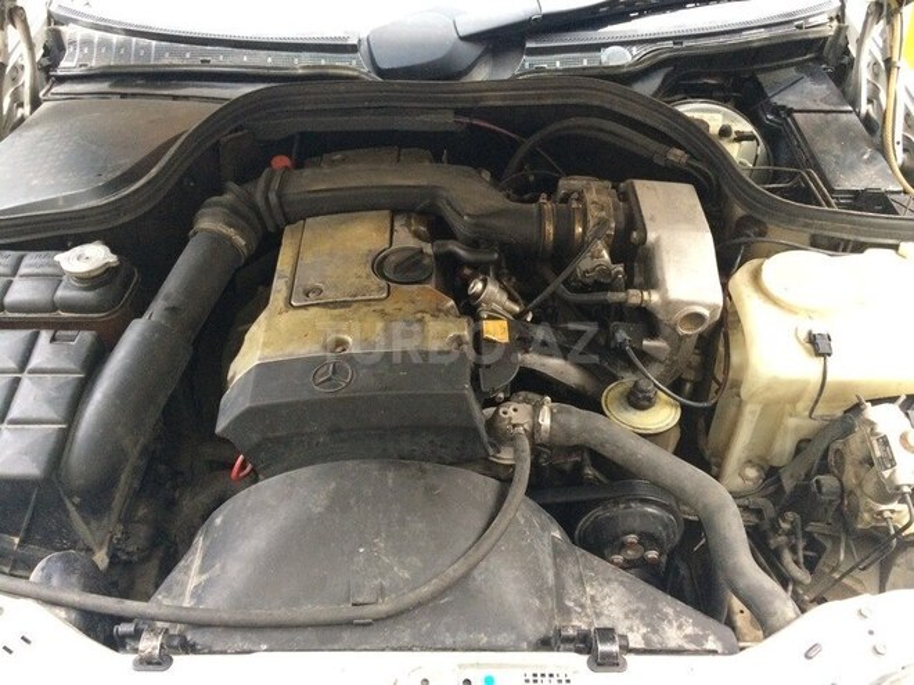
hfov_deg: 61.7
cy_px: 342
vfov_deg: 48.2
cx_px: 457
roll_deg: -0.6
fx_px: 766
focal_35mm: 29
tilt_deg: -43.7
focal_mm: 4.15
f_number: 2.2
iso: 320
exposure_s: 1/25
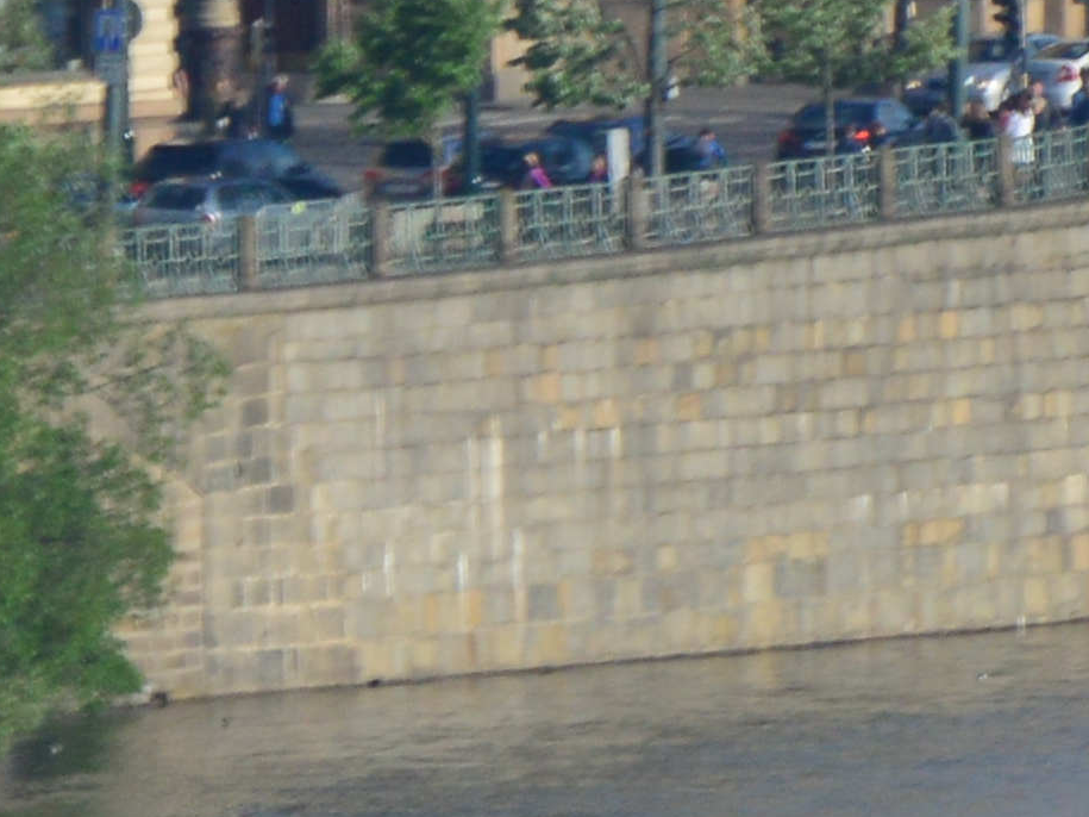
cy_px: -1322
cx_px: 2833
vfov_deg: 0.6
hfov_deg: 0.8
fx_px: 77852
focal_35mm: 2475
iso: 500
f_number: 13
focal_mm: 320
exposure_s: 1/640
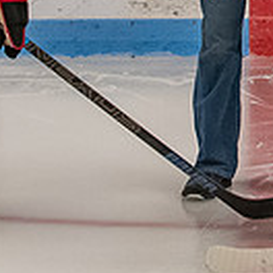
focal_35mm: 229
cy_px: -192
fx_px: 2043
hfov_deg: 7.6
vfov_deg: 7.5
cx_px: 330
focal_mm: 28
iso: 2500
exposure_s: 1/250
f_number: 4
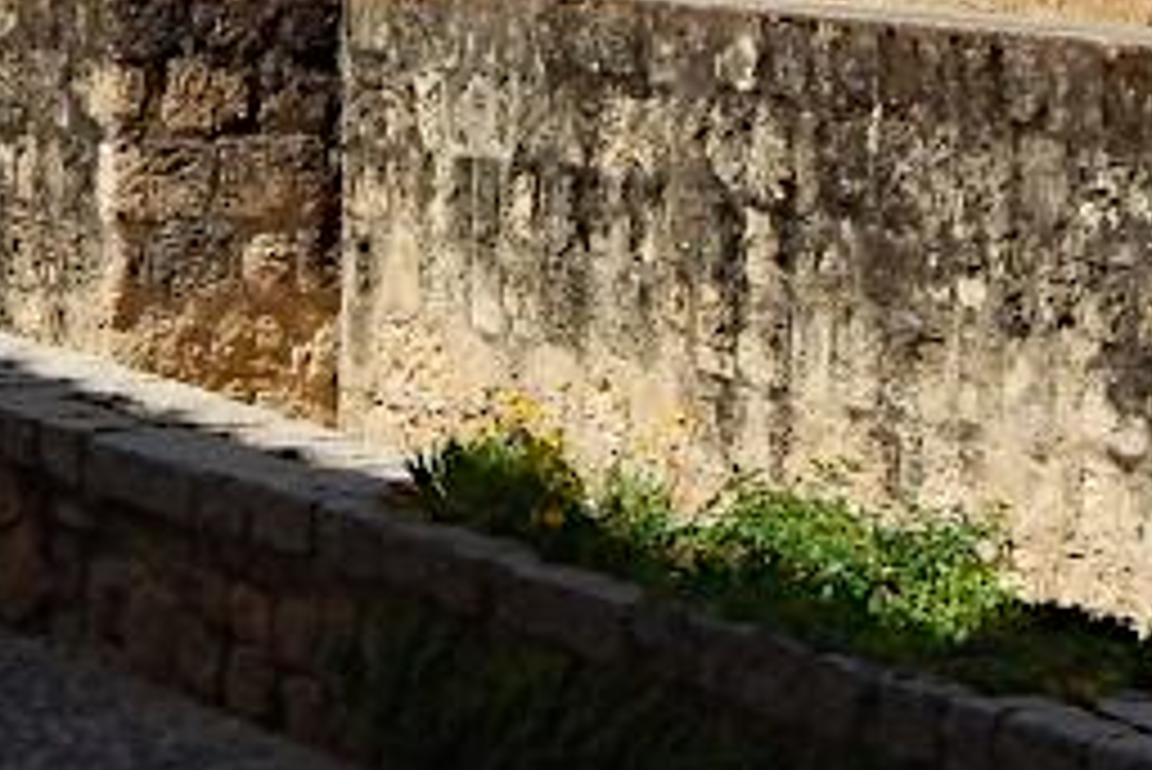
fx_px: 4835
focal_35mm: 151
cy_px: -329
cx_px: 598
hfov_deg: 13.6
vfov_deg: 8.9
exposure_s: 1/1500
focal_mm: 5.6
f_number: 3.2
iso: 125
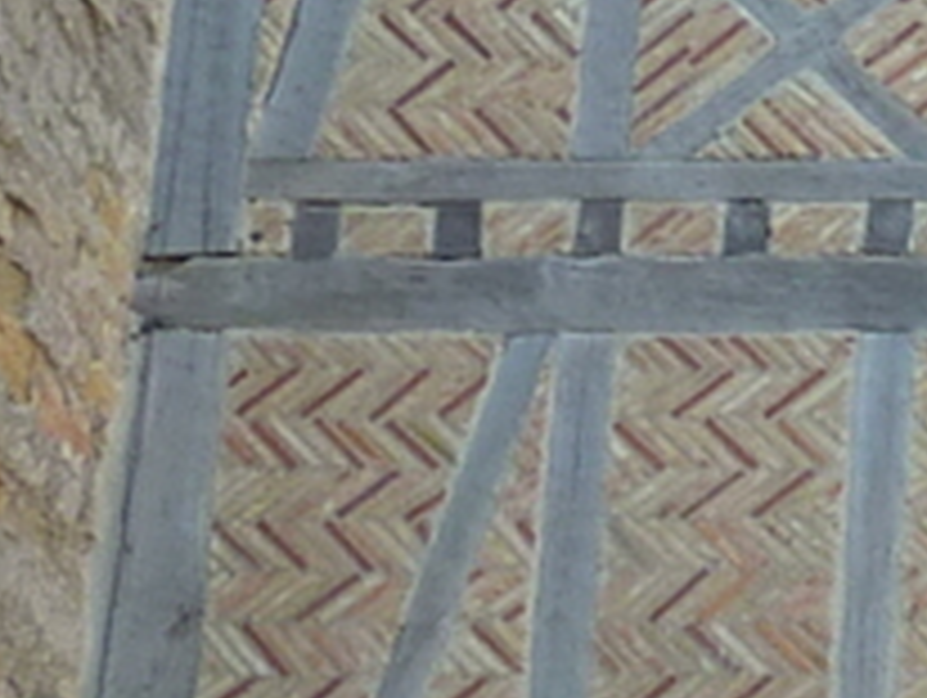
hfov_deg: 9.2
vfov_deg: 7.5
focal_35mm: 194
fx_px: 5201
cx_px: 2160
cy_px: 1247
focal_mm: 4.1
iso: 80
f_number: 3.3
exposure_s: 1/100
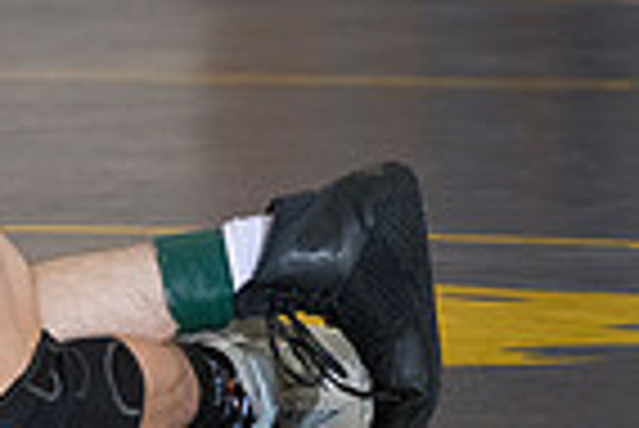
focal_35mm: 777
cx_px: -657
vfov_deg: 1.8
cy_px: 182
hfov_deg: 2.6
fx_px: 13806
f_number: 5.6
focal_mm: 190
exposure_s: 1/250
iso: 1250
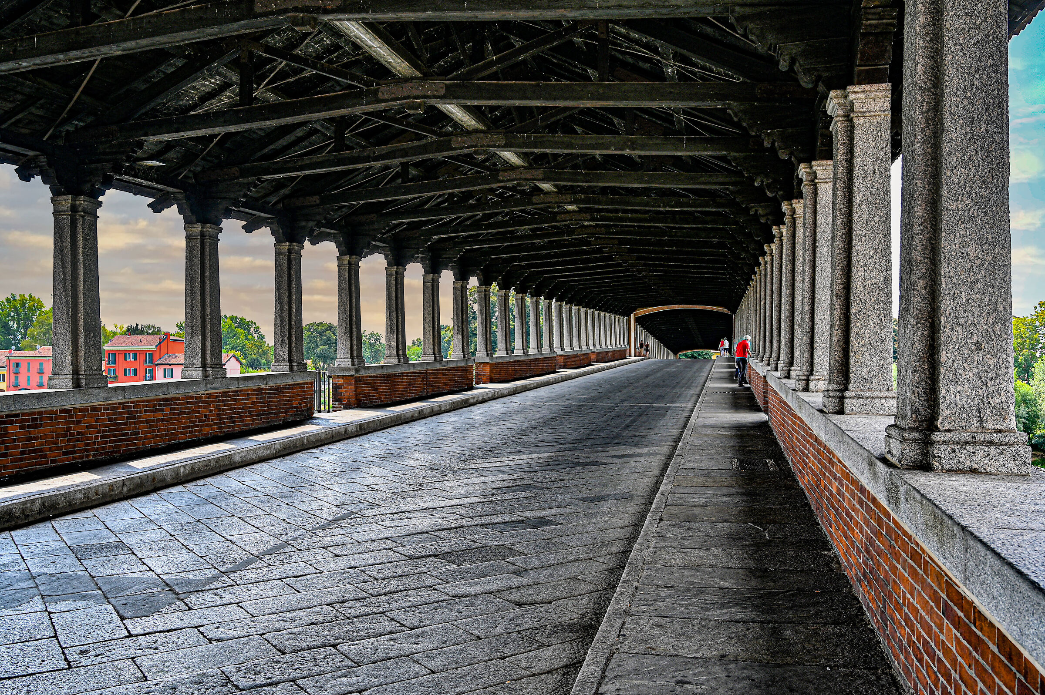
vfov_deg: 41.1
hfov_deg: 58.7
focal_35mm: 32
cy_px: 348
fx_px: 928
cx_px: 522
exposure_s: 1/160
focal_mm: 32
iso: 125
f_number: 6.3
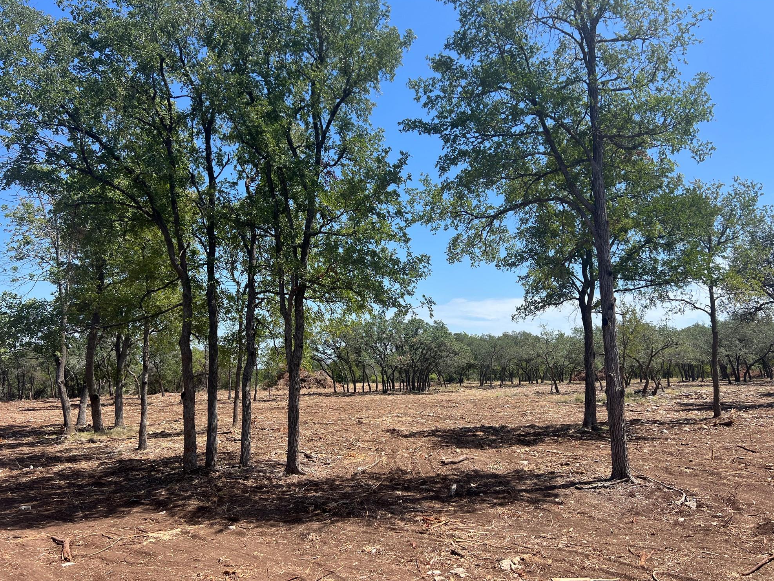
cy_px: 298
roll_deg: +0.4
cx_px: 389
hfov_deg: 65.3
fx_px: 604
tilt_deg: +7.4
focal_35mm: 27
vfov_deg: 51.3
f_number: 1.5
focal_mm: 5.7
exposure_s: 1/2695
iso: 50
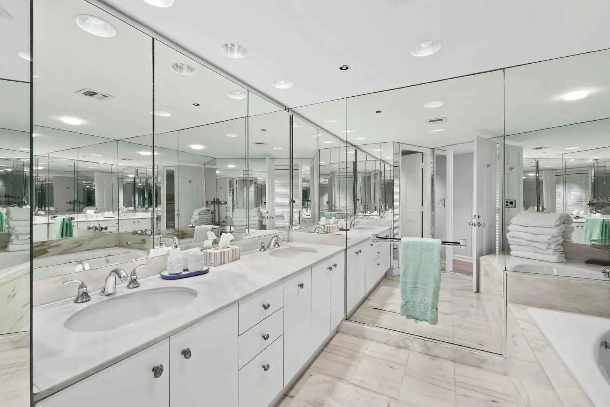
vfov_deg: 77.3
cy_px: 200
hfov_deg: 100.4
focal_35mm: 15
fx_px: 254
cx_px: 300
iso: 400
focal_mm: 7
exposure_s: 1/2.5
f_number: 10
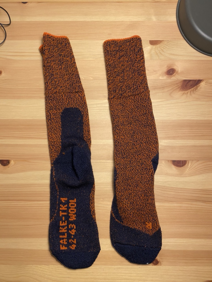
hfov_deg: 53.1
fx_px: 212
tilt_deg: -86.9
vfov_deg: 67.3
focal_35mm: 26
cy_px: 141
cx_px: 106
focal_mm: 4.25
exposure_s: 1/60
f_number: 1.8
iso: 160
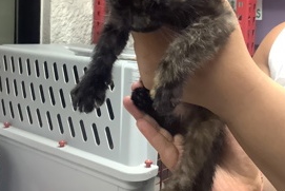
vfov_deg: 26.5
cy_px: 38
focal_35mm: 50
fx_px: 396
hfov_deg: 39.5
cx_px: 159
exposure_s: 1/60
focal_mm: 3.3
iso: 200
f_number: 2.4
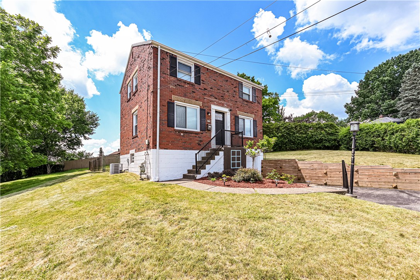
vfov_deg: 81.1
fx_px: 163
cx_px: 210
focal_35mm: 14
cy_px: 140
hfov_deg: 104.3
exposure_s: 1/125
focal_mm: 14
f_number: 8
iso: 100
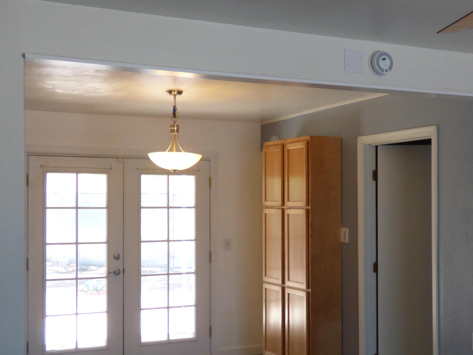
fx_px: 765
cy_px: 207
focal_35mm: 56
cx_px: 314
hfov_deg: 34.0
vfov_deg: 26.1
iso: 250
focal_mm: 5.78
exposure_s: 1/60
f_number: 3.4
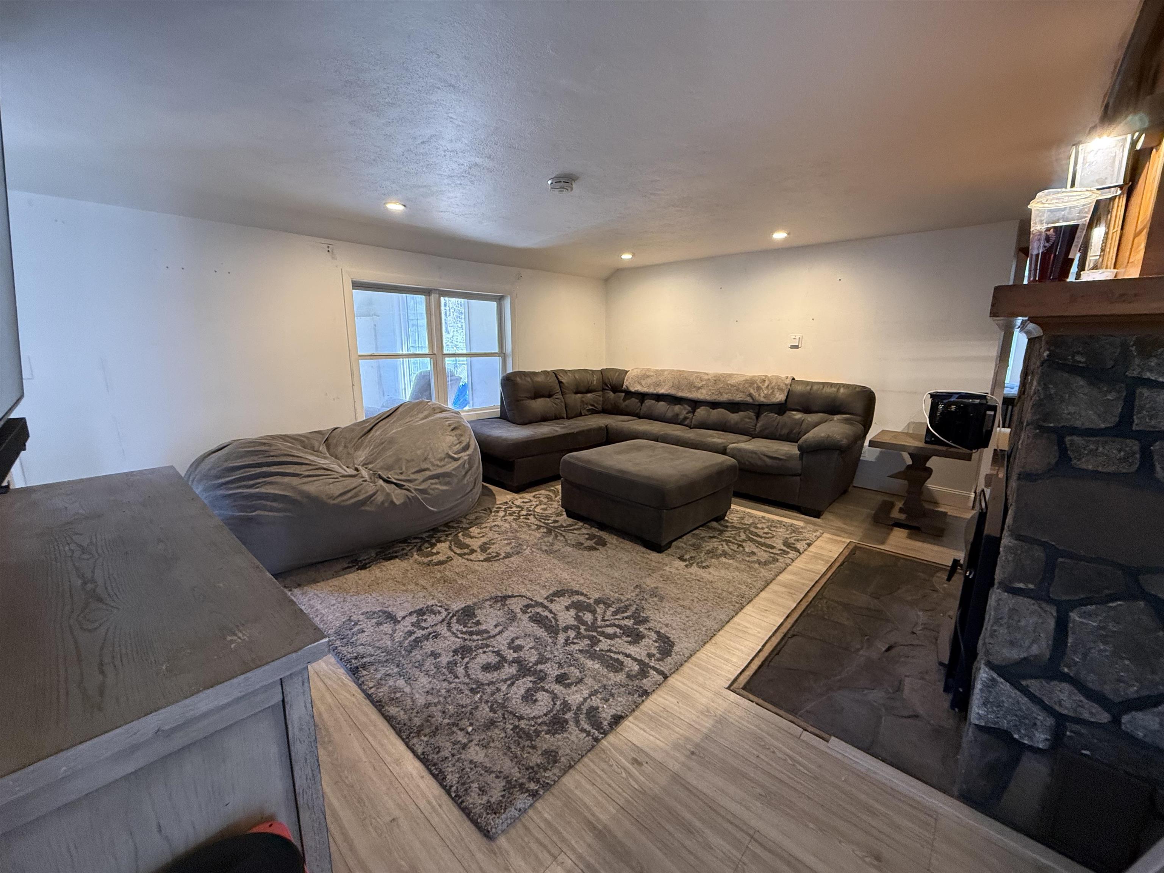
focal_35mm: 14
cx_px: 582
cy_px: 436
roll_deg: +0.5
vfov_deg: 85.7
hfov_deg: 102.1
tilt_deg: -11.3
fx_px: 471
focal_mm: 2.22
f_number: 2.2
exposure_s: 1/60
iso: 400
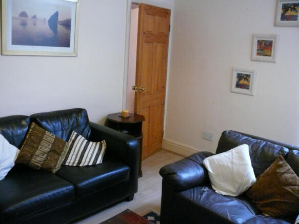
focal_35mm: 35
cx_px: 150
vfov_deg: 40.7
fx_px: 302
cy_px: 112
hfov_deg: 52.6
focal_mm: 7.4
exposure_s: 1/25
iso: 800
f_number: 2.8
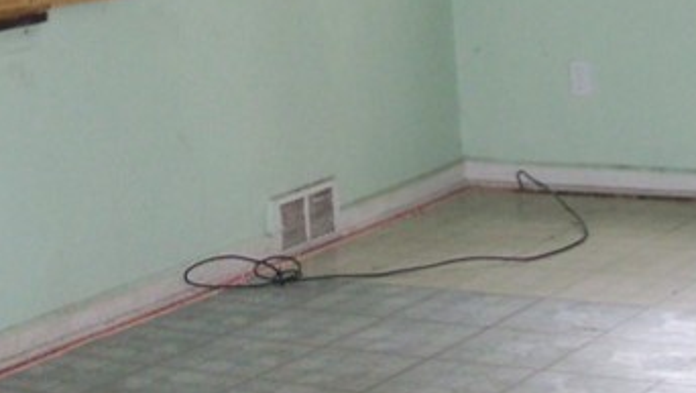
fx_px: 2161
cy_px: -24
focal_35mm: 117
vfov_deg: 10.3
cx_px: 189
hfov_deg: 18.2
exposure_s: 1/60
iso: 200
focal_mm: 6
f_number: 2.7
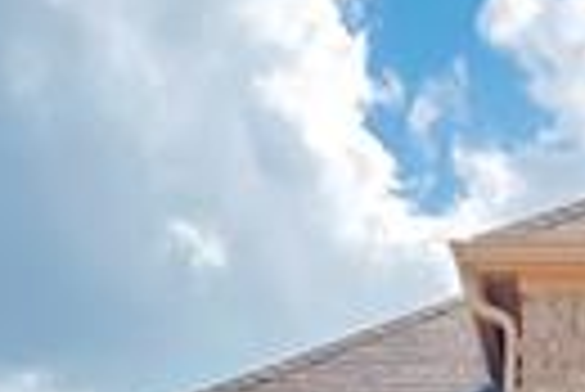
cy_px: 793
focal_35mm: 177
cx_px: 814
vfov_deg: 7.5
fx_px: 2879
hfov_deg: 11.2
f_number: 4
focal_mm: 24
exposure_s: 1/5000
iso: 200
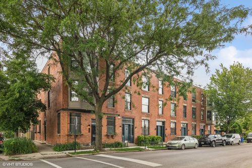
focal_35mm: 20
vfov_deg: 62.0
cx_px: 126
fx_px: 140
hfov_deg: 83.9
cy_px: 84
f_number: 8
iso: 200
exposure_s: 1/50
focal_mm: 20
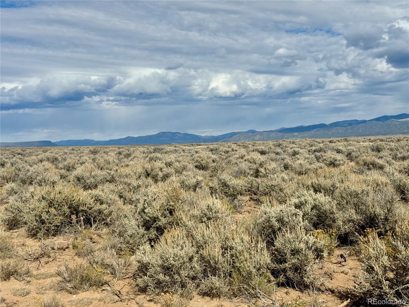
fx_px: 567
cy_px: 154
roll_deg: +0.7
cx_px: 204
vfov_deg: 30.3
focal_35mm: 48
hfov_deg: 39.7
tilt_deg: -1.7
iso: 80
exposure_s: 1/10526
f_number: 1.78
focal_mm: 6.76
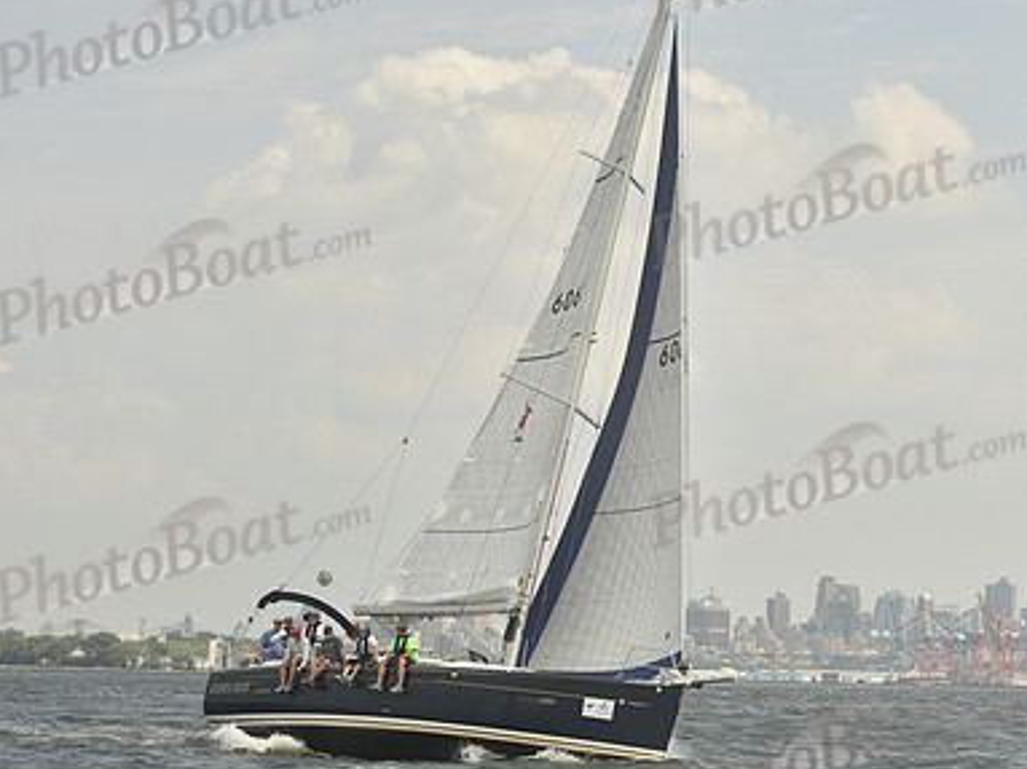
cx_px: 511
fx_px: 3025
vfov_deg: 14.5
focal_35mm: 102
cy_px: 378
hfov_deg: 19.3
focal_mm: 70
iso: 250
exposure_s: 1/800
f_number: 9
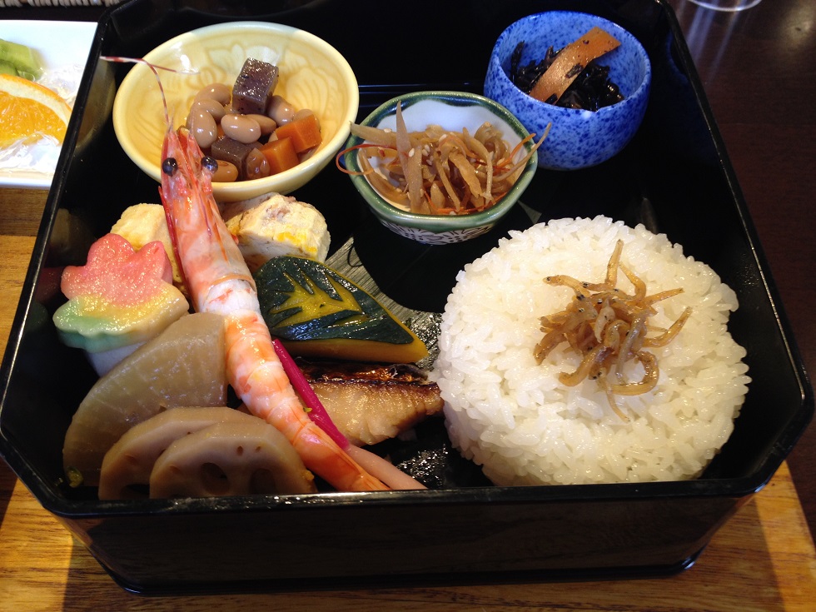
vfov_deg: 40.7
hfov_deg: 52.6
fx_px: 825
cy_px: 306
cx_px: 408
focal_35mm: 35
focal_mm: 4.28
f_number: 2.4
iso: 80
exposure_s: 1/20
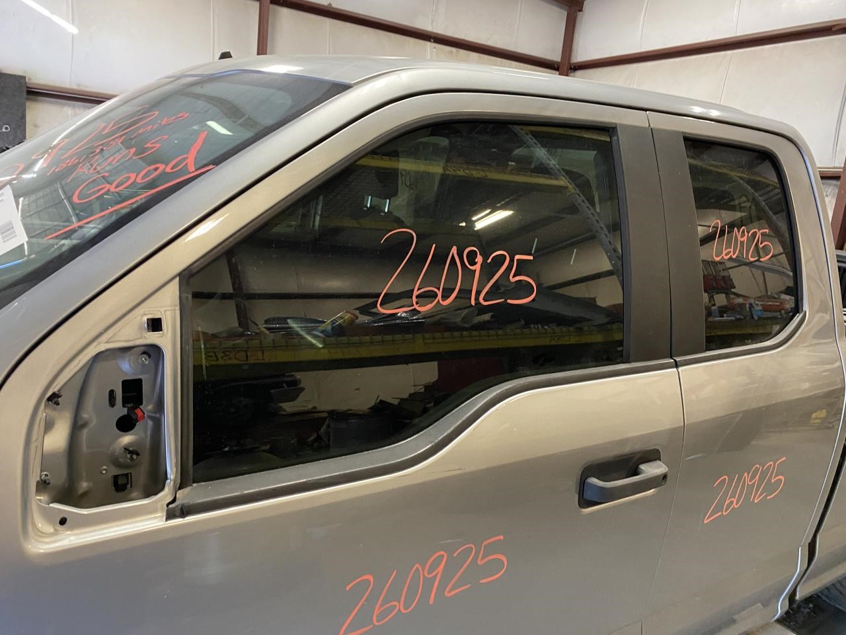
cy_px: 318
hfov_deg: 67.3
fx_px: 635
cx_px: 423
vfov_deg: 53.1
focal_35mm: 26
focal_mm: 4.25
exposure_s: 1/60
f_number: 1.8
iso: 400
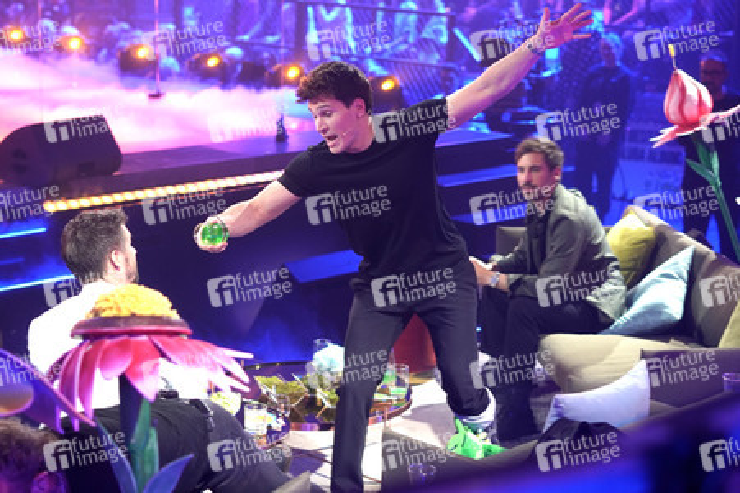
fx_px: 1540
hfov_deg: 27.0
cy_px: 246
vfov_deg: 18.2
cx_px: 370
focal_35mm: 75
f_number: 2.2
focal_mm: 50
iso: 1000
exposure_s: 1/100
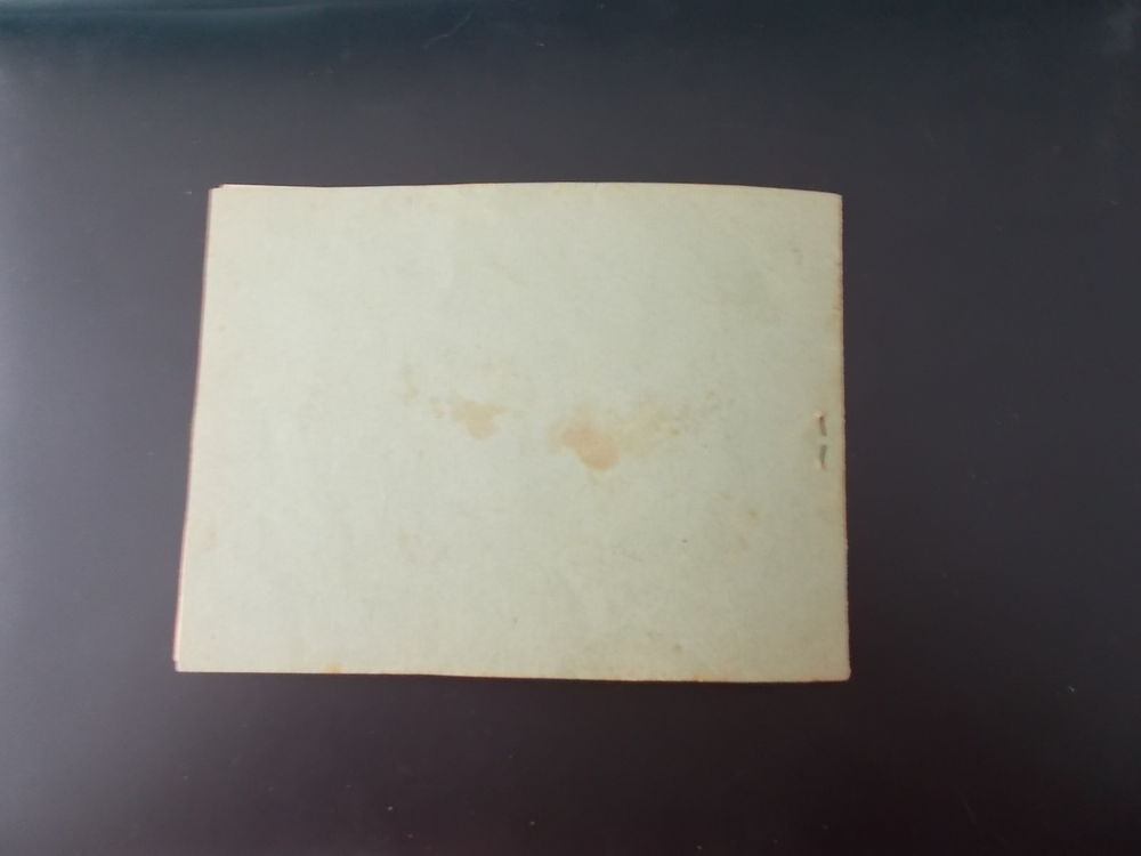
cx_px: 570
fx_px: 857
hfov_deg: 67.3
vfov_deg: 53.1
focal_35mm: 26
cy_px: 428
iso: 200
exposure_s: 1/6
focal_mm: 4.6
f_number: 3.2
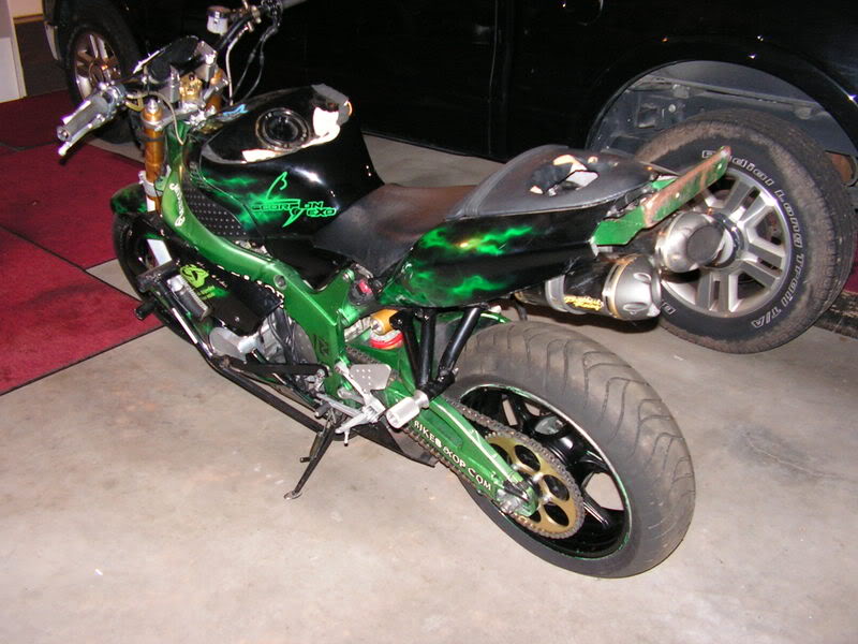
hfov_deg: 51.4
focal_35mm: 36
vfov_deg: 39.7
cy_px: 322
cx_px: 429
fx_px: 892
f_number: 3.2
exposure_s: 1/40
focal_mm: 6
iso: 200
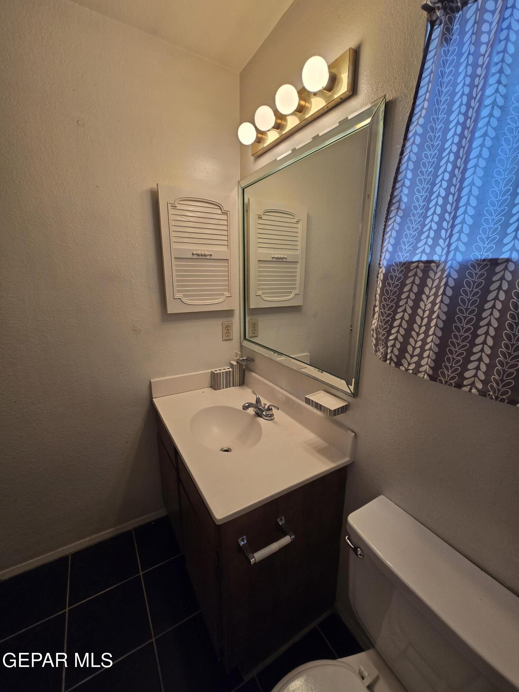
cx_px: 260
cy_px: 346
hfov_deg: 89.9
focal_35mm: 13
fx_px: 260
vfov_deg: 106.2
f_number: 2.2
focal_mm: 2.2
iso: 80
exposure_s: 1/60
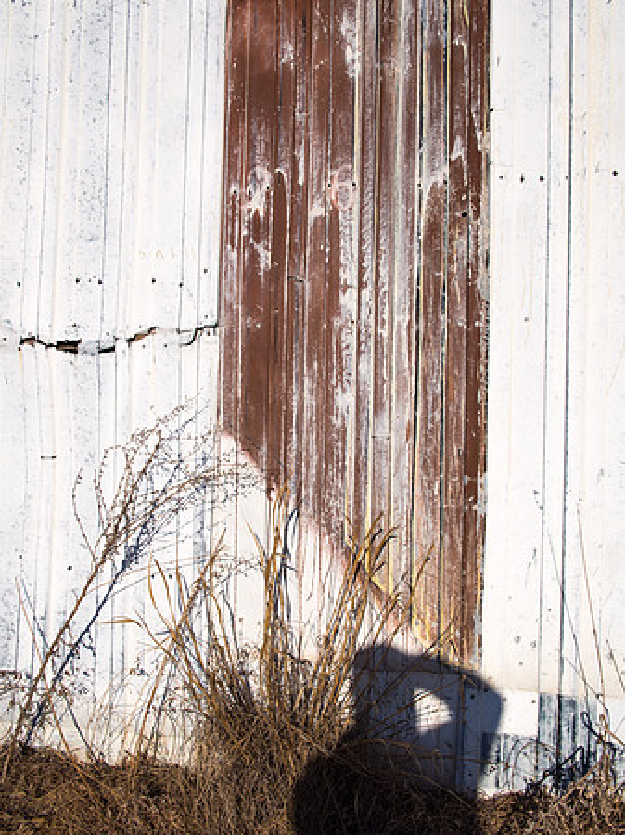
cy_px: 418
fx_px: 1205
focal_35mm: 50
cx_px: 312
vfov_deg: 38.2
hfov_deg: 29.1
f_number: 10
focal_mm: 25
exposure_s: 1/800
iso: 200
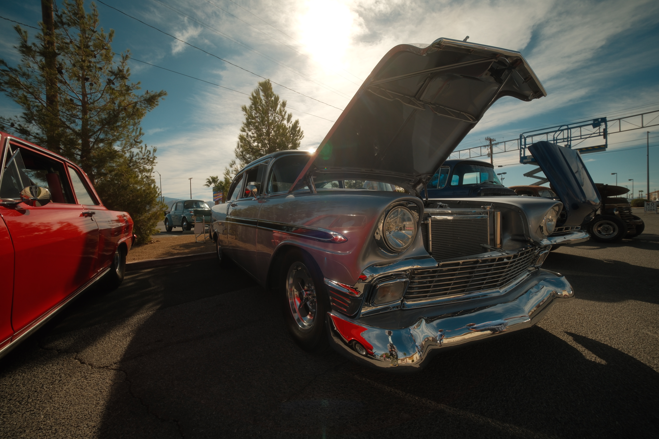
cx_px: 330
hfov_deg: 104.3
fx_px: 256
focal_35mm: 14
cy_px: 220
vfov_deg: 81.2
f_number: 5.6
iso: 125
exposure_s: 1/800
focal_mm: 9
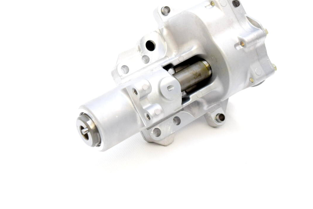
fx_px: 572
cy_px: 68
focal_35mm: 66
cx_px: 153
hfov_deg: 30.6
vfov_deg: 20.7
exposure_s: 1/160
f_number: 6.3
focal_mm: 31
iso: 400
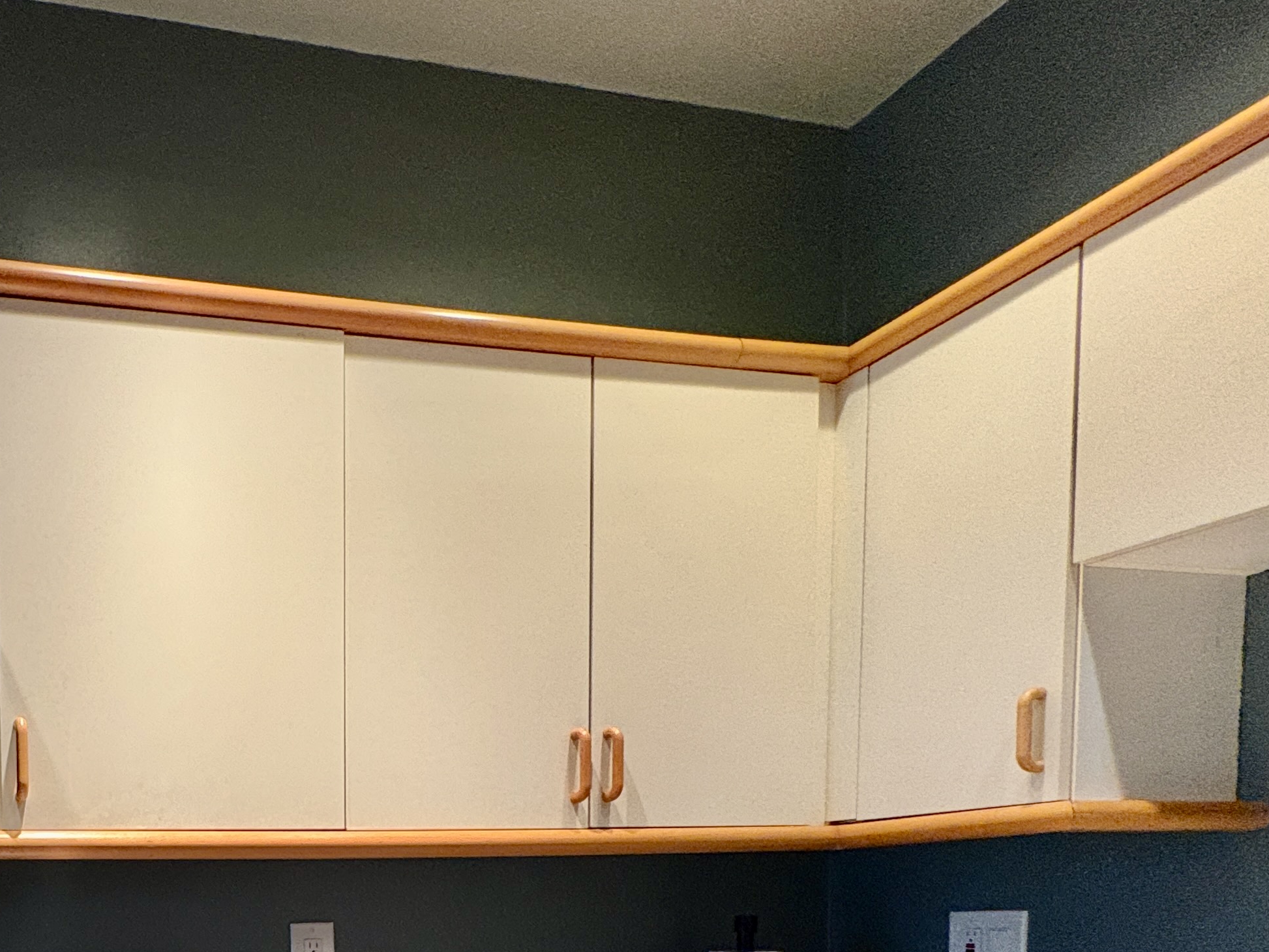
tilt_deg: -3.3
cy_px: 975
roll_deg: +1.7
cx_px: 116
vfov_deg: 41.3
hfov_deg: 53.5
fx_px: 1063
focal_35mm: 29
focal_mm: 2.22
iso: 500
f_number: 2.2
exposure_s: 1/60
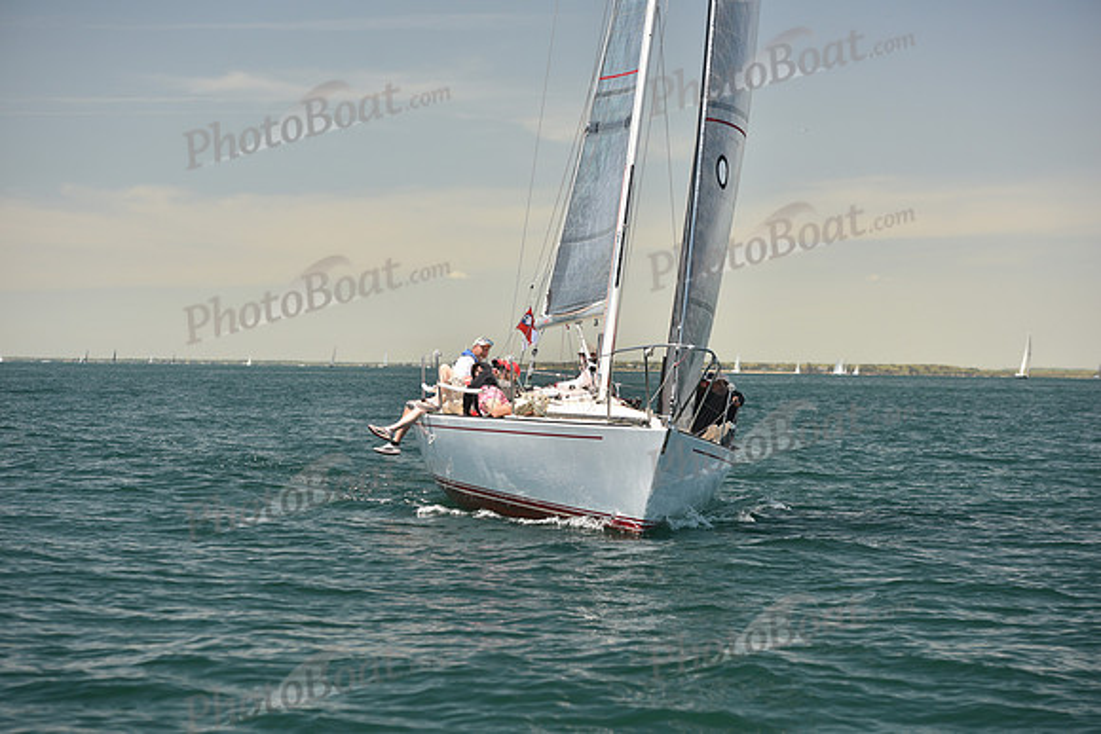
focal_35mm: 95
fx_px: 2906
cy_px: 367
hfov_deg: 21.5
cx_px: 550
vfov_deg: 14.4
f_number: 4.5
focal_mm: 95
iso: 250
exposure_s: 1/800
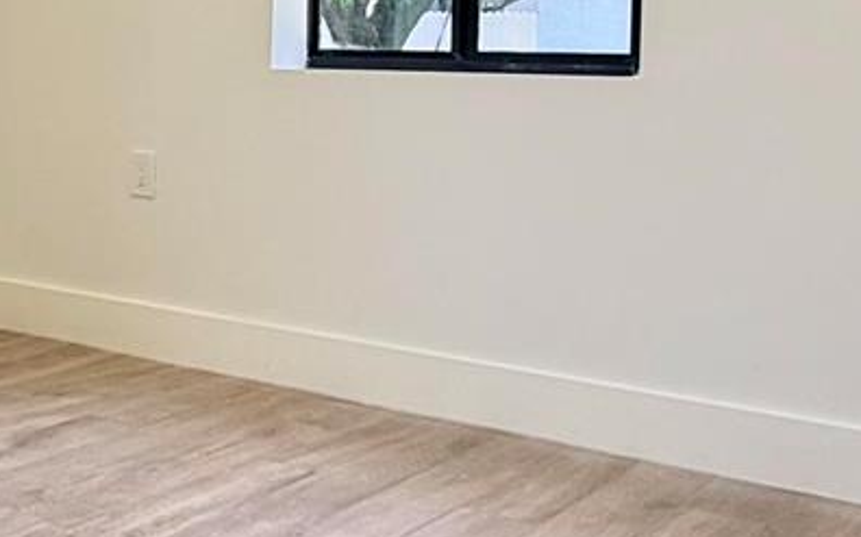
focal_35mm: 60
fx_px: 1407
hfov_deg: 31.7
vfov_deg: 21.2
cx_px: 17
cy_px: 80
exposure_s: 1/99
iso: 80
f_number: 2.2
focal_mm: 2.22
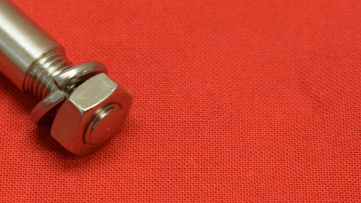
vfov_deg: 5.7
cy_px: 52
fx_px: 2042
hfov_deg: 10.0
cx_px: 9
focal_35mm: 213
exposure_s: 1/125
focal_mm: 55
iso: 2000
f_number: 5.6
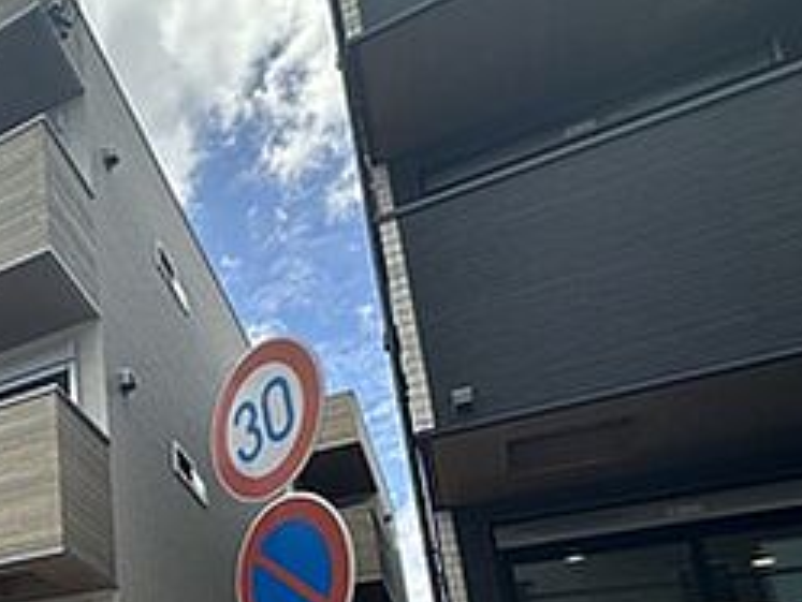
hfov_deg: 37.6
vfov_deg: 35.6
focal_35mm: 36
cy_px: 612
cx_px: -177
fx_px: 834
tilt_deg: +16.3
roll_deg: -2.0
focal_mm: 2.22
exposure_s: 1/1335
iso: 40
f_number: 2.2
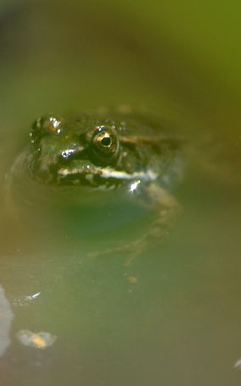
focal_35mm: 1003
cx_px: 58
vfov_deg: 2.1
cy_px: 205
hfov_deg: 1.3
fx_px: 10540
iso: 400
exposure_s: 1/1000
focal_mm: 300
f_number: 5.6
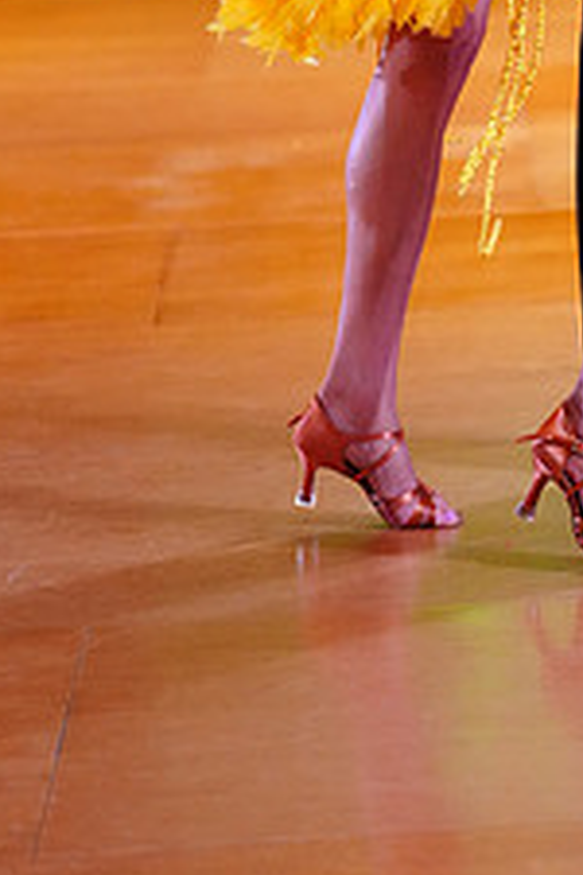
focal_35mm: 276
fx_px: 6704
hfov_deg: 5.0
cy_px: -237
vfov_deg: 7.4
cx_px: 729
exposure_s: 1/400
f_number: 2.8
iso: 5000
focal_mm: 107
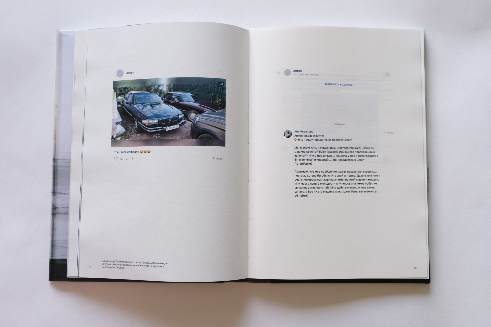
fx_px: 518
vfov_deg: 35.1
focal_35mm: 38
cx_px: 248
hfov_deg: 50.7
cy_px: 160
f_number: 5.6
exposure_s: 1/30
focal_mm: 24.3
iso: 400
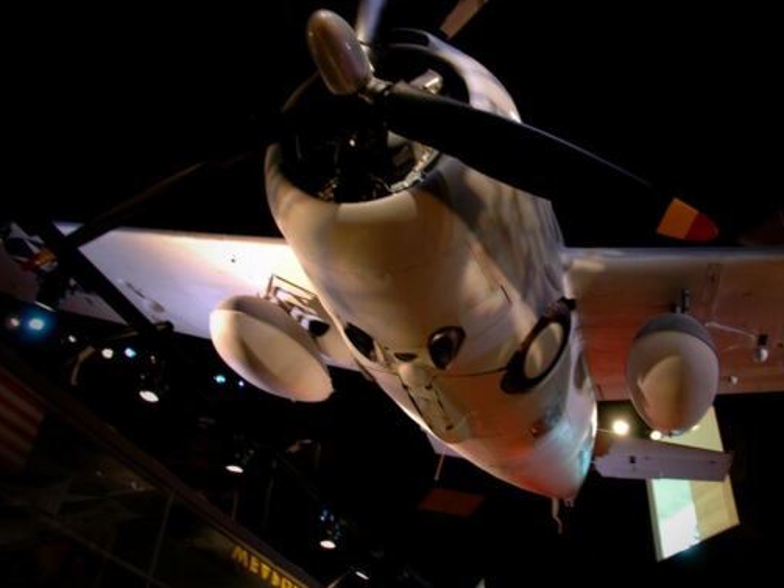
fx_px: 747
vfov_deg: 42.9
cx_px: 483
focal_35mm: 33
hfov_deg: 54.8
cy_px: 258
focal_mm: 18
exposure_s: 1/6
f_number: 3.5
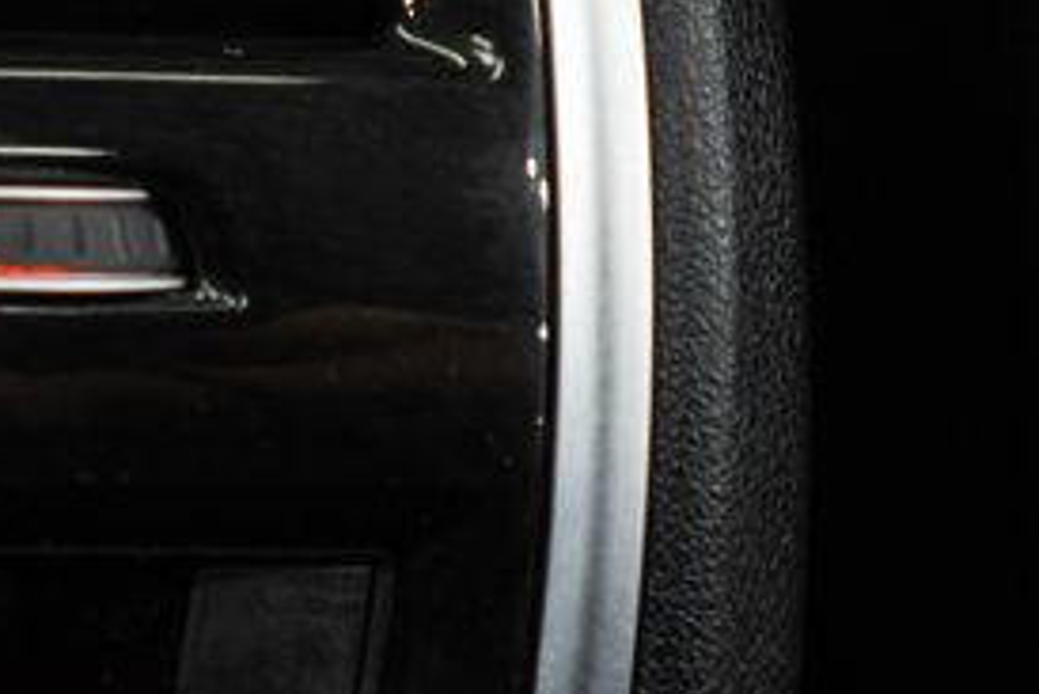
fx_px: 4533
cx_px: -629
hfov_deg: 12.3
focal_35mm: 157
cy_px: 438
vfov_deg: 8.7
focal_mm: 28
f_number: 3.2
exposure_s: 1/50
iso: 1000
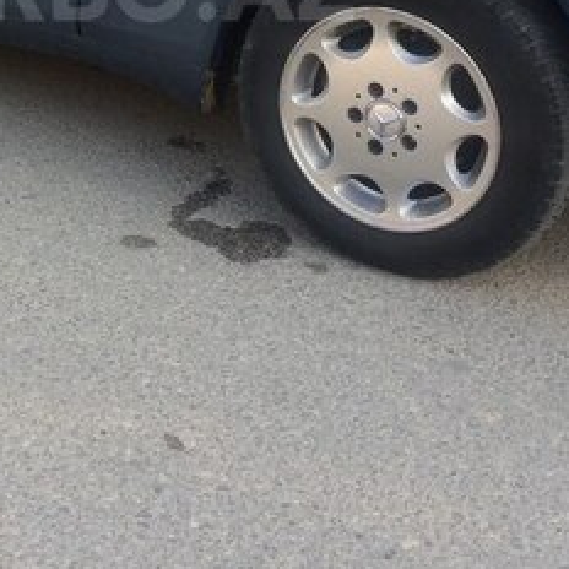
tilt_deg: -18.8
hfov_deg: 23.3
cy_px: -16
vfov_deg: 22.6
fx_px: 1358
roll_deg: +1.6
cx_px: 103
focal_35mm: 73
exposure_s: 1/213
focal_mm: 4.15
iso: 32
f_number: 2.2
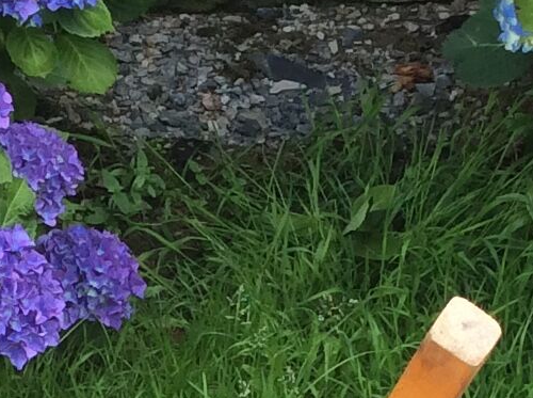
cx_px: 130
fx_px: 2551
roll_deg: -1.0
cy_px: 683
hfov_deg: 11.9
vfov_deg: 8.6
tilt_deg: -41.9
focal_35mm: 166
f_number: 2.4
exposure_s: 1/222
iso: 32
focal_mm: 3.3
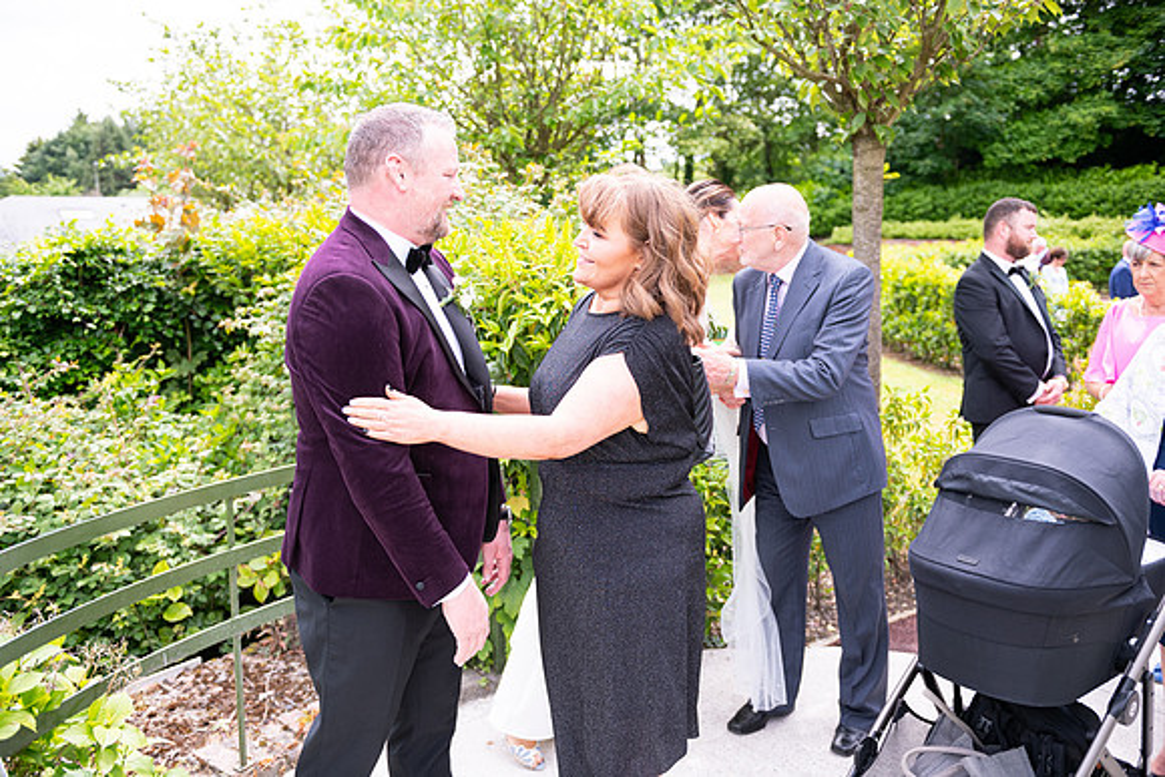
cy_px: 388
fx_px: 939
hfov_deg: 63.6
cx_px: 582
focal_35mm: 29
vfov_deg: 45.0
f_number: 3.5
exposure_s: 1/800
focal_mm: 29
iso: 250
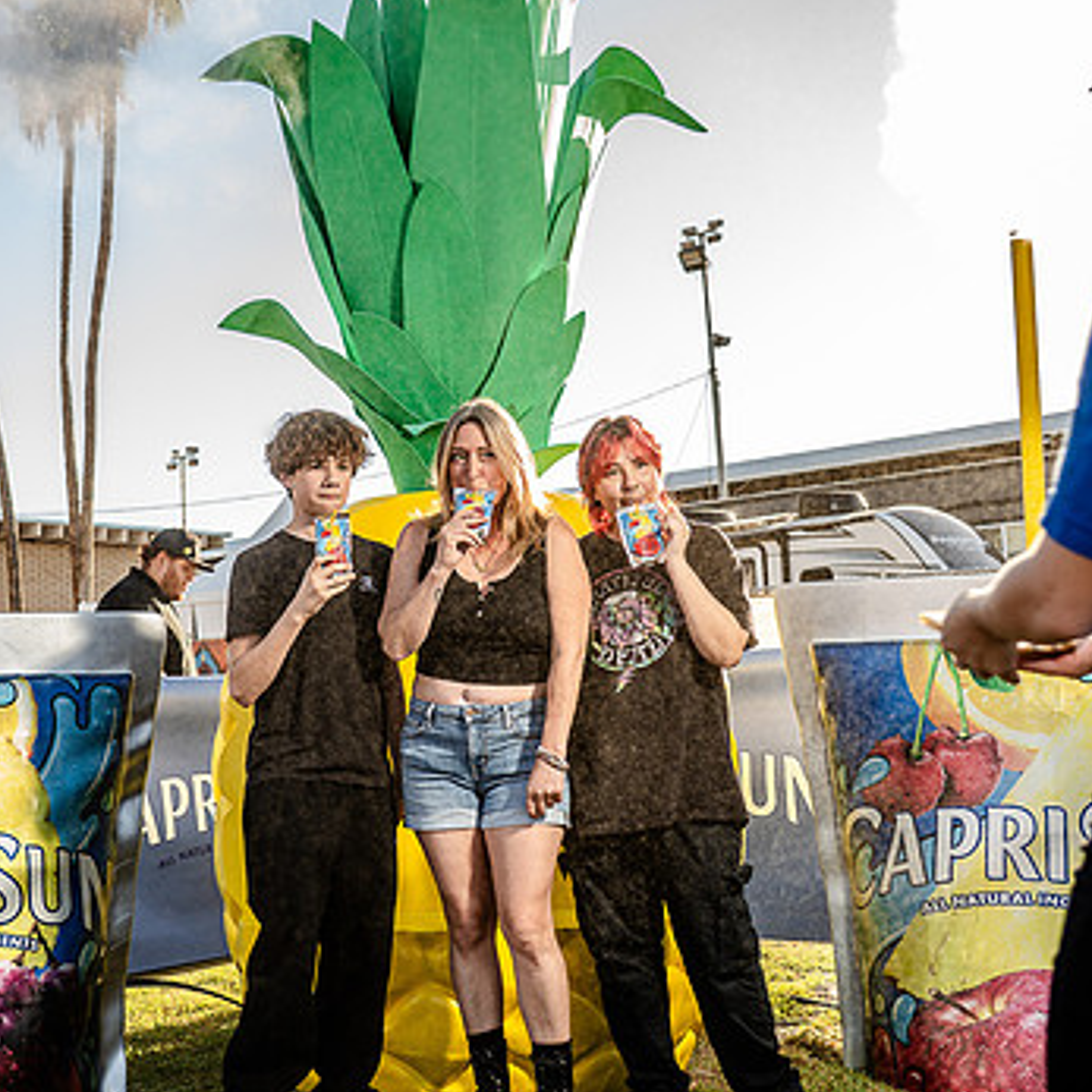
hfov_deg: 38.1
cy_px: 543
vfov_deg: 38.3
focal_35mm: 44
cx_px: 403
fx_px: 1570
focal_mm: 31
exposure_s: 1/200
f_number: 4
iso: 80
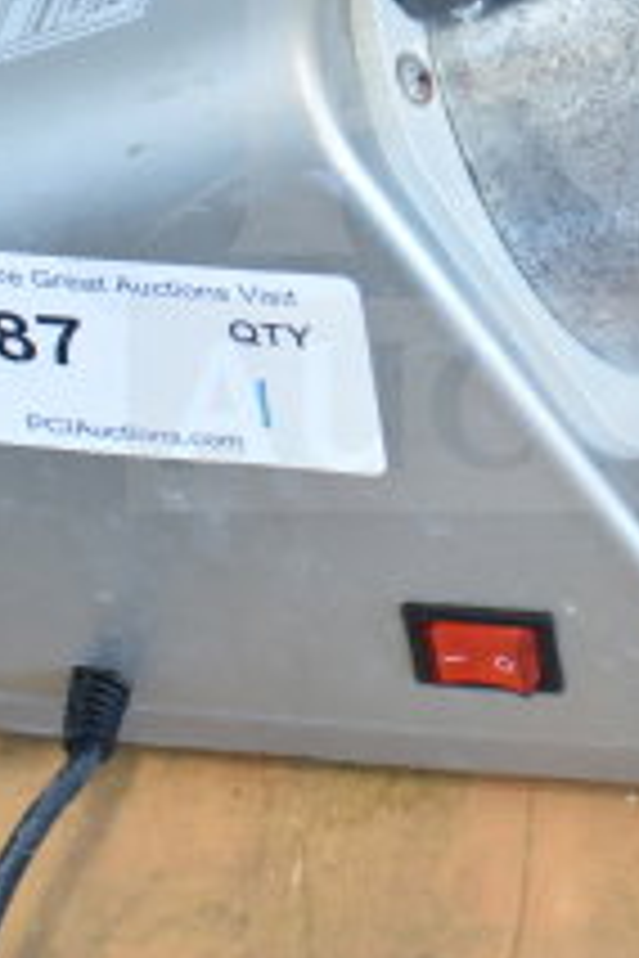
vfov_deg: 23.2
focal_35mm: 86
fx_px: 2290
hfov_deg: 15.6
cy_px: 155
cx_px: 630
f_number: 3.5
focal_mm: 20
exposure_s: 1/30
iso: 720
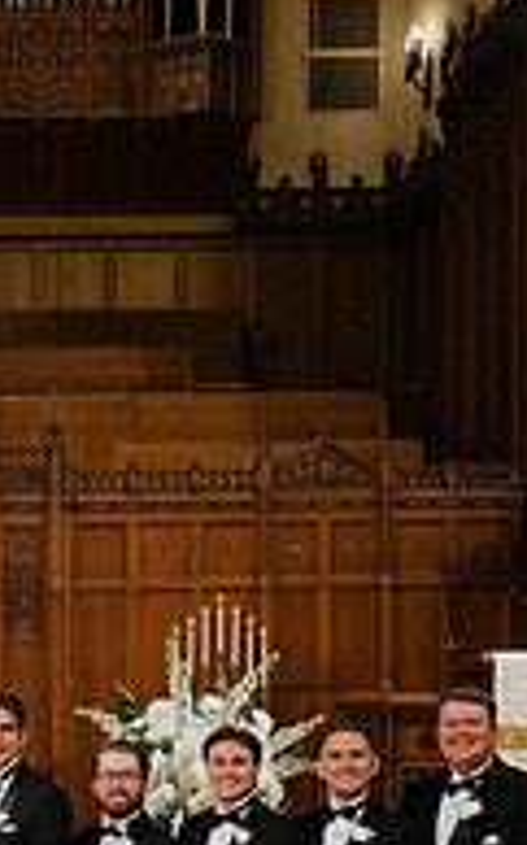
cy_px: 756
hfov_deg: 16.9
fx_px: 1680
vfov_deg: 27.3
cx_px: -144
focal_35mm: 73
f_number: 2.8
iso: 2000
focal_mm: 24
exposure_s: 1/160
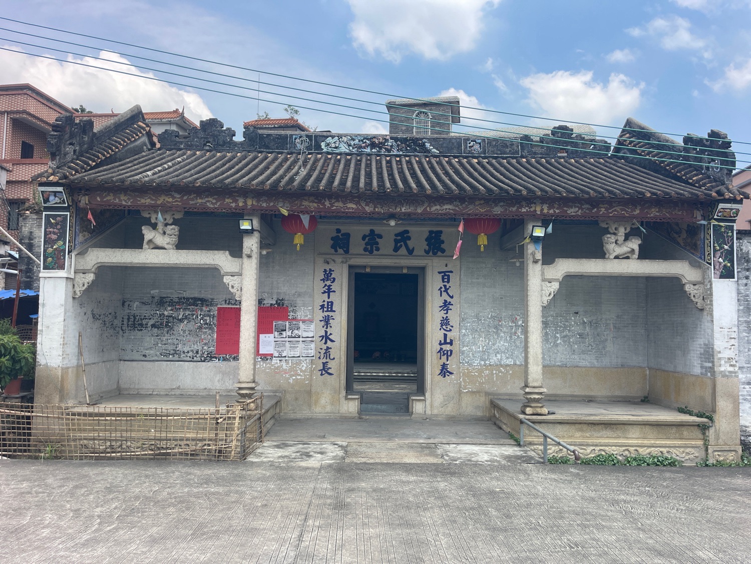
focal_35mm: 26
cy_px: 282
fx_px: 564
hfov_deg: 67.3
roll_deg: -1.0
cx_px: 376
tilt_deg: +5.2
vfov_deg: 53.1
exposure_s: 1/2049
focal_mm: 5.1
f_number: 1.6
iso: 32
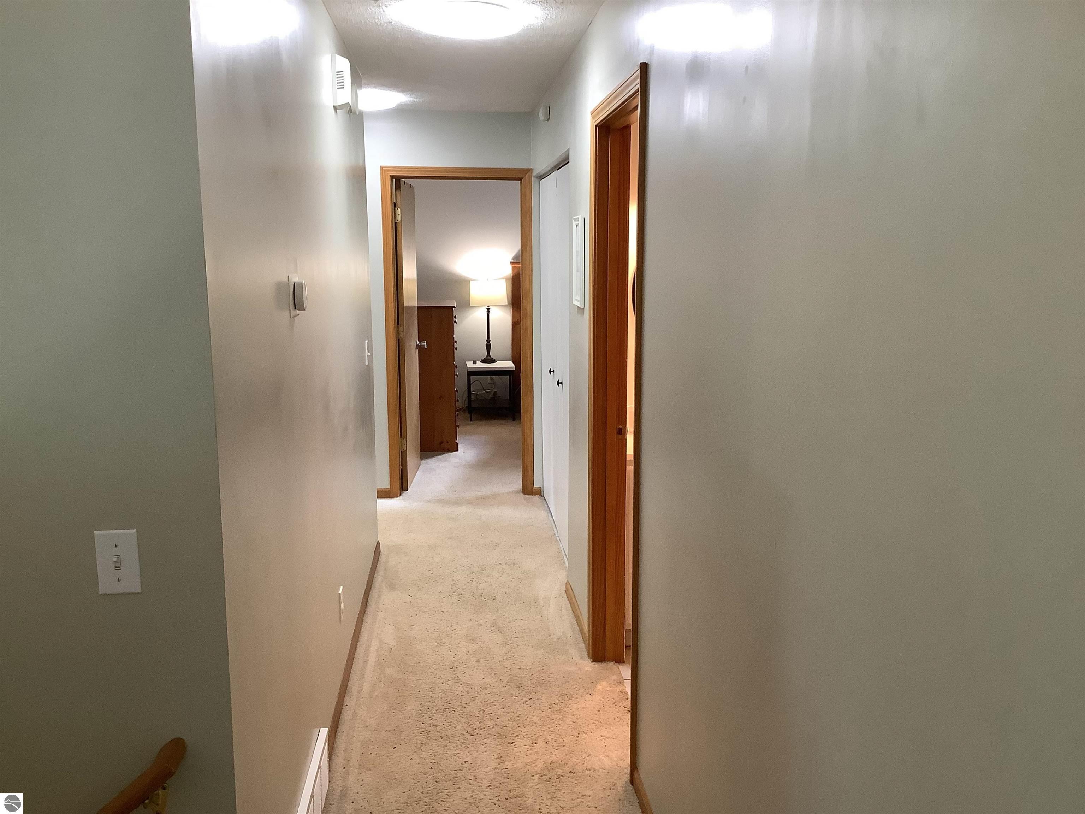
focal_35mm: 31
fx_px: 972
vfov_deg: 45.4
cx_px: 542
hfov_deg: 58.4
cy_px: 407
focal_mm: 3.3
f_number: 2.4
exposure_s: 1/60
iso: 160
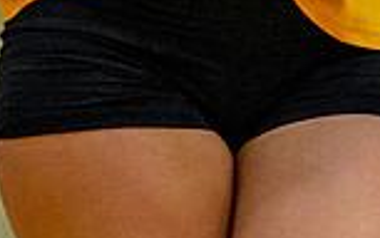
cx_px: 274
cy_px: -357
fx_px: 14411
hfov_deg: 1.5
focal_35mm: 1390
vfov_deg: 0.9
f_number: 2.8
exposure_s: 1/1250
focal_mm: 200
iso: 2000
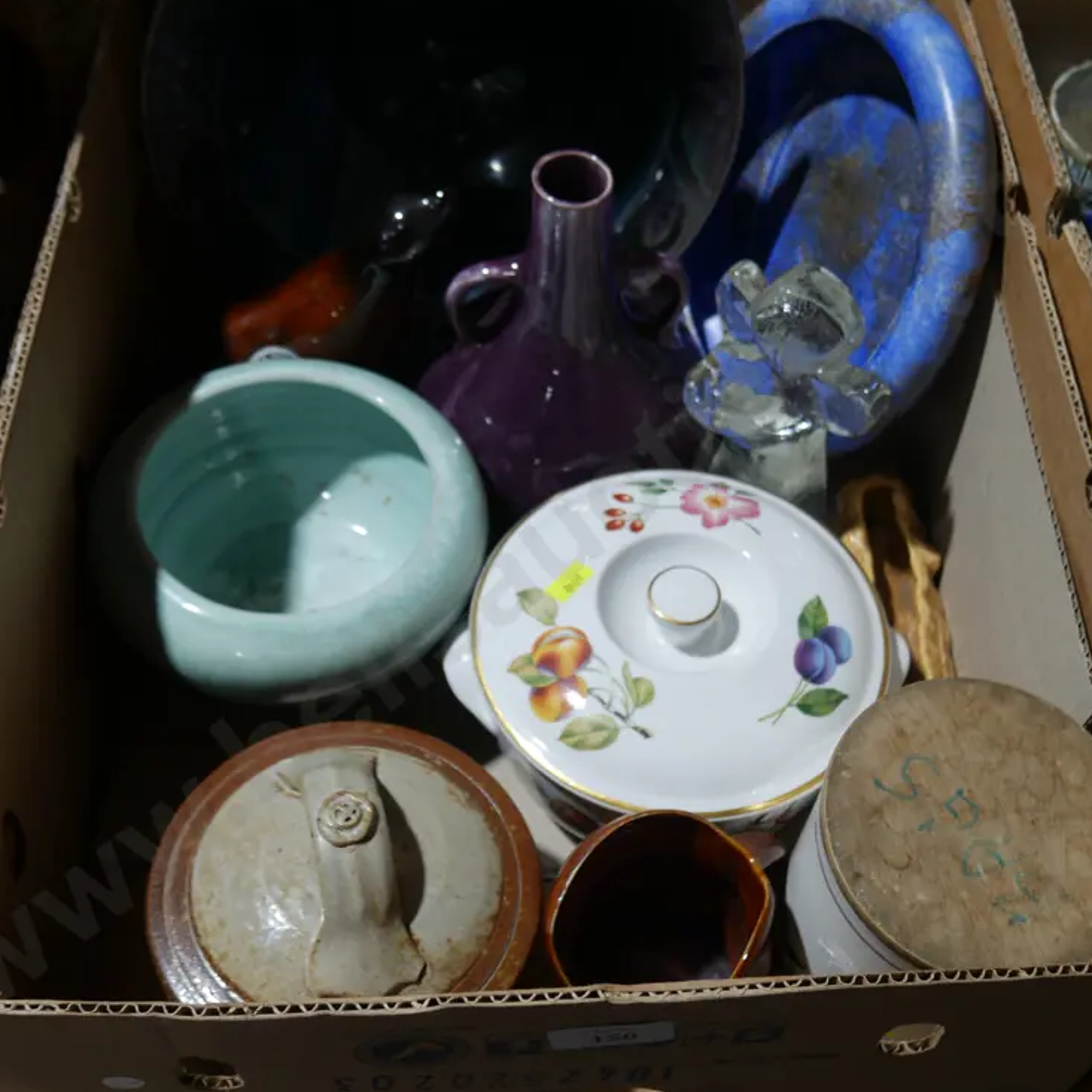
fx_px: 1499
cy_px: 533
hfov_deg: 40.0
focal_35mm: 42
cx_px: 572
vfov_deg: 40.0
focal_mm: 17
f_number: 4
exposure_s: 1/60
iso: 200
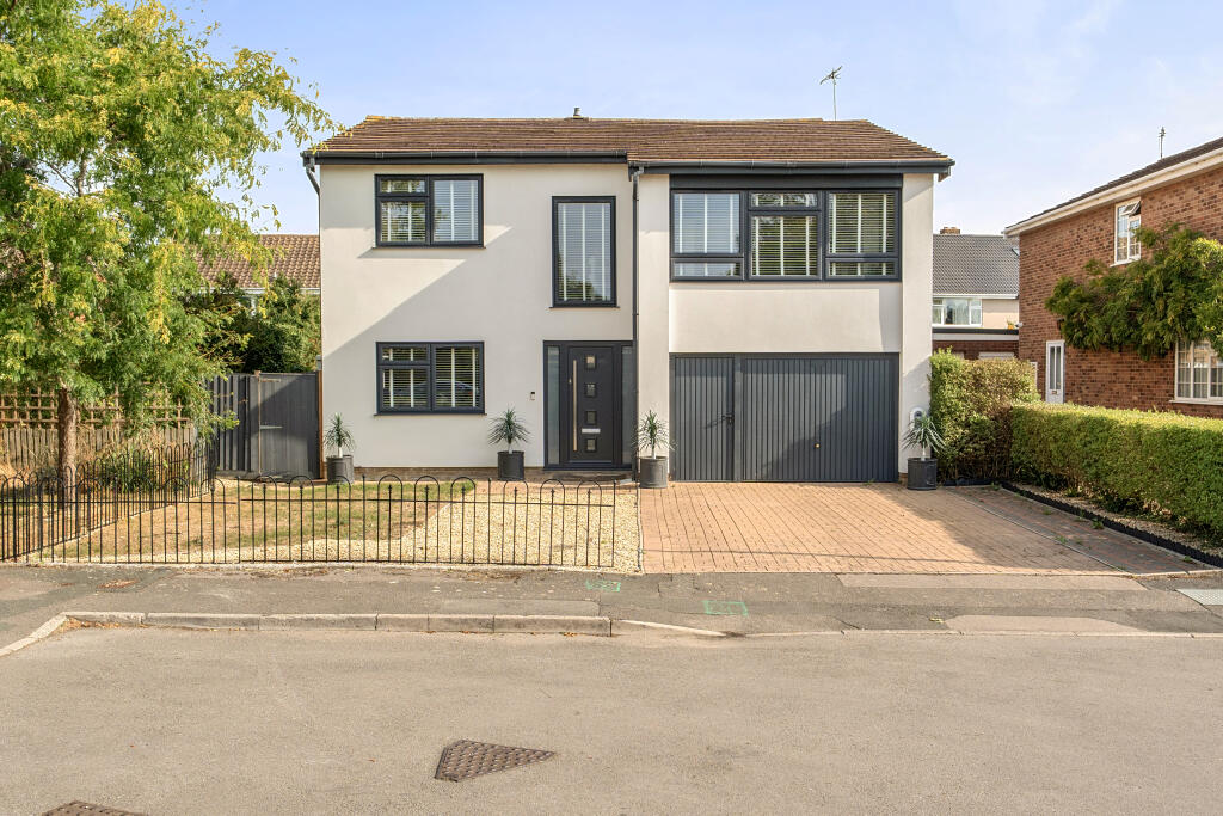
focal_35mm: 33
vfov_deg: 40.0
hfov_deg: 57.2
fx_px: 1121
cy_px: 408
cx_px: 612
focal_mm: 22
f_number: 8
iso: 400
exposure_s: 1/500
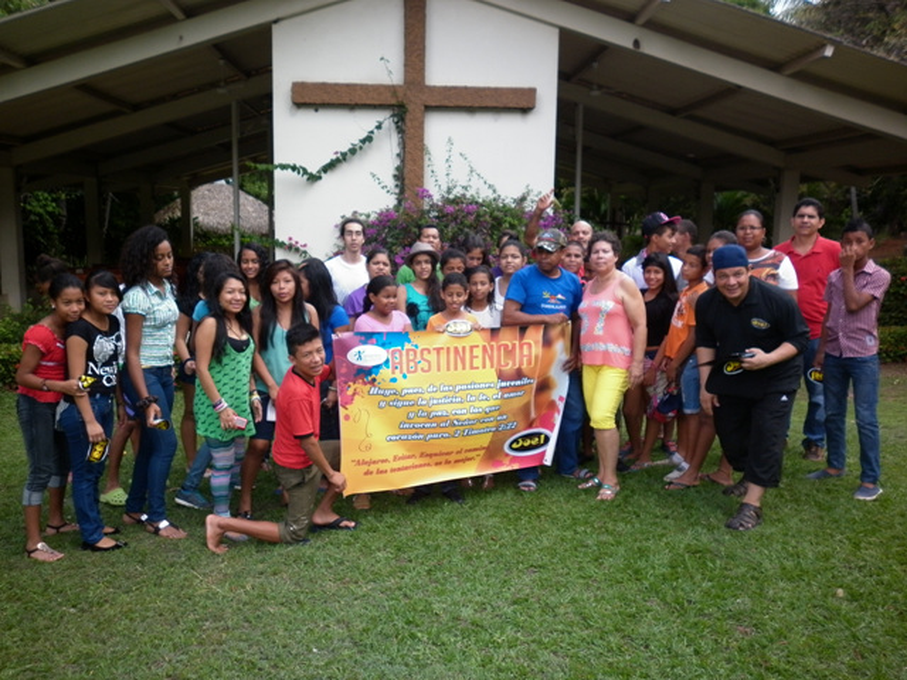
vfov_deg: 45.4
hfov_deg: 58.4
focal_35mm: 31
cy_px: 340
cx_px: 454
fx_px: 812
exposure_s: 1/160
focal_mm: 5.6
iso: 80
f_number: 2.9
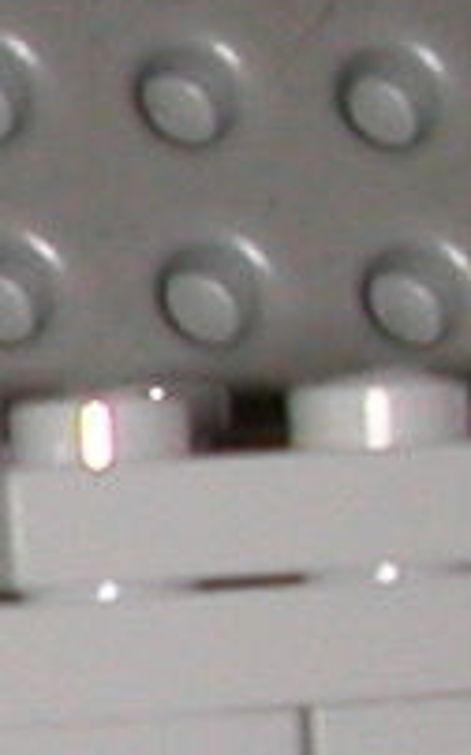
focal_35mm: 311
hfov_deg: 4.0
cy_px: 1147
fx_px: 6396
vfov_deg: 6.7
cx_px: -1376
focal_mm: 5.6
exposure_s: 1/59.9
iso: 100
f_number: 4.5
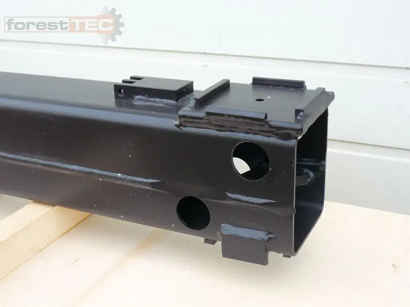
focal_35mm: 50
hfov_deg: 38.2
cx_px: 205
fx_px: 592
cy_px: 154
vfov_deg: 29.1
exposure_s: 1/80
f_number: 3
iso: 100
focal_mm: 6.4
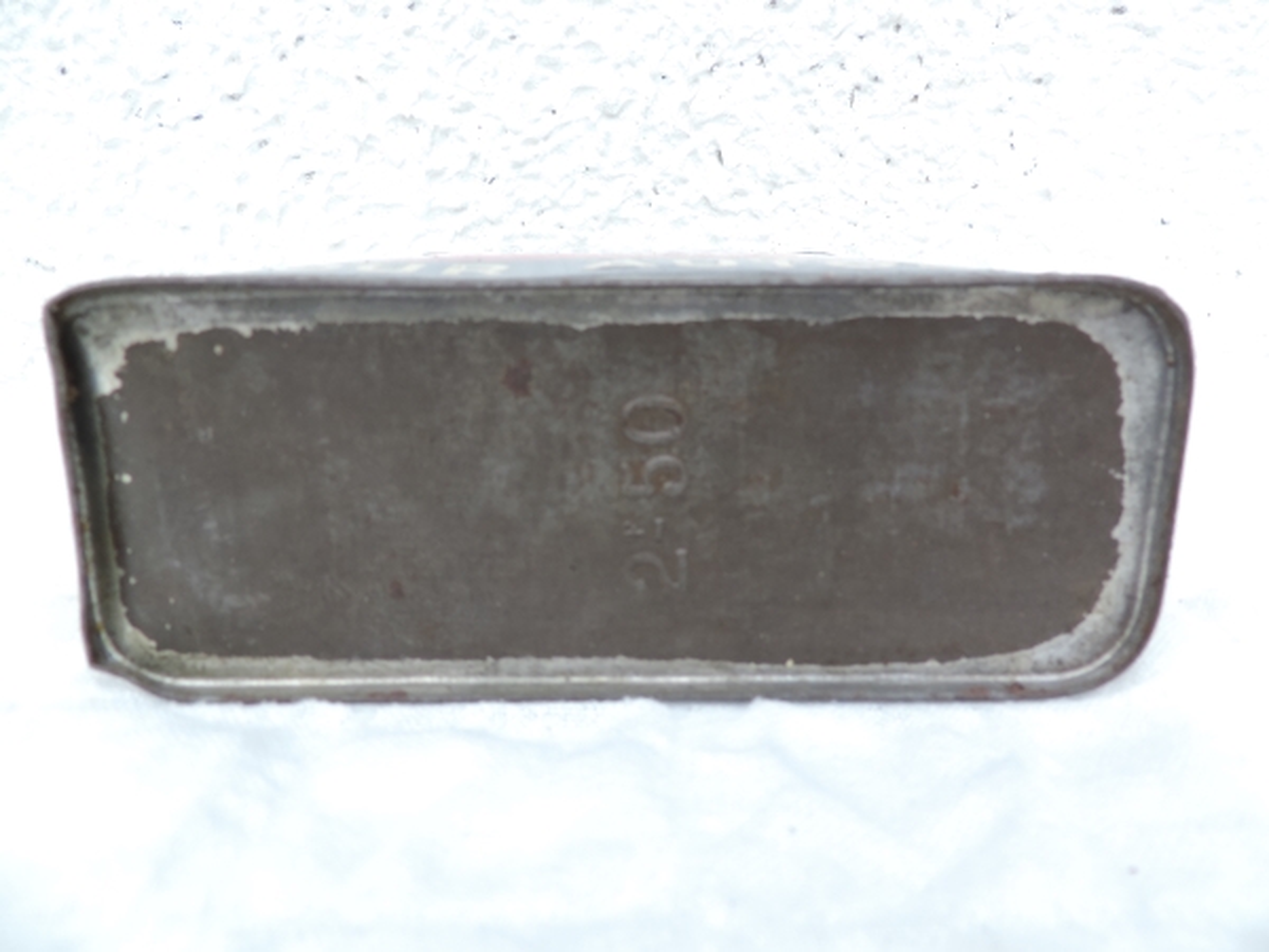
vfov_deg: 56.8
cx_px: 634
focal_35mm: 24
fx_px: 880
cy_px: 476
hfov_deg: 71.6
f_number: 3
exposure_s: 1/80
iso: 80
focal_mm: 4.3
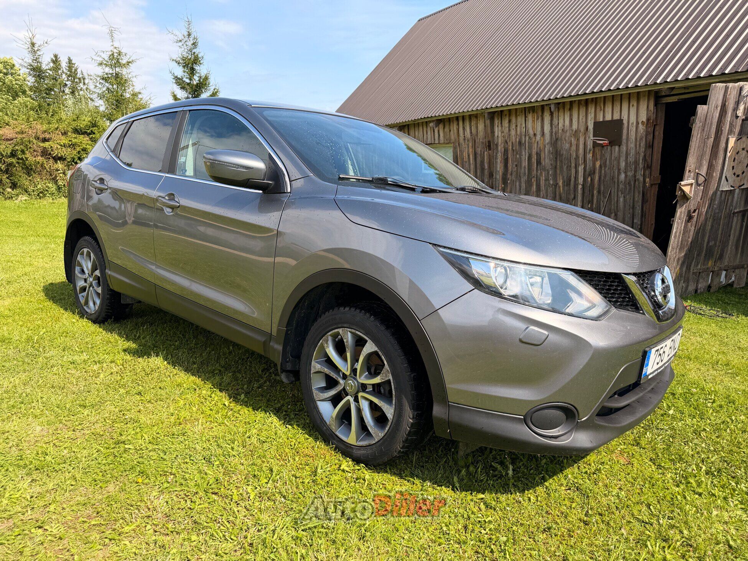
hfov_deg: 71.6
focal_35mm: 24
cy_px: 280
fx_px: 519
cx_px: 374
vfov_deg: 56.8
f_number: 1.78
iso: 80
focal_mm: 6.76
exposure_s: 1/2445
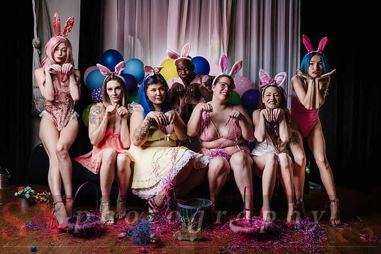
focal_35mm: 38
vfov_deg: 34.7
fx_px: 407
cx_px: 174
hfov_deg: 50.1
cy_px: 118
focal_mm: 35
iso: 64
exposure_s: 1/200
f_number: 4.5
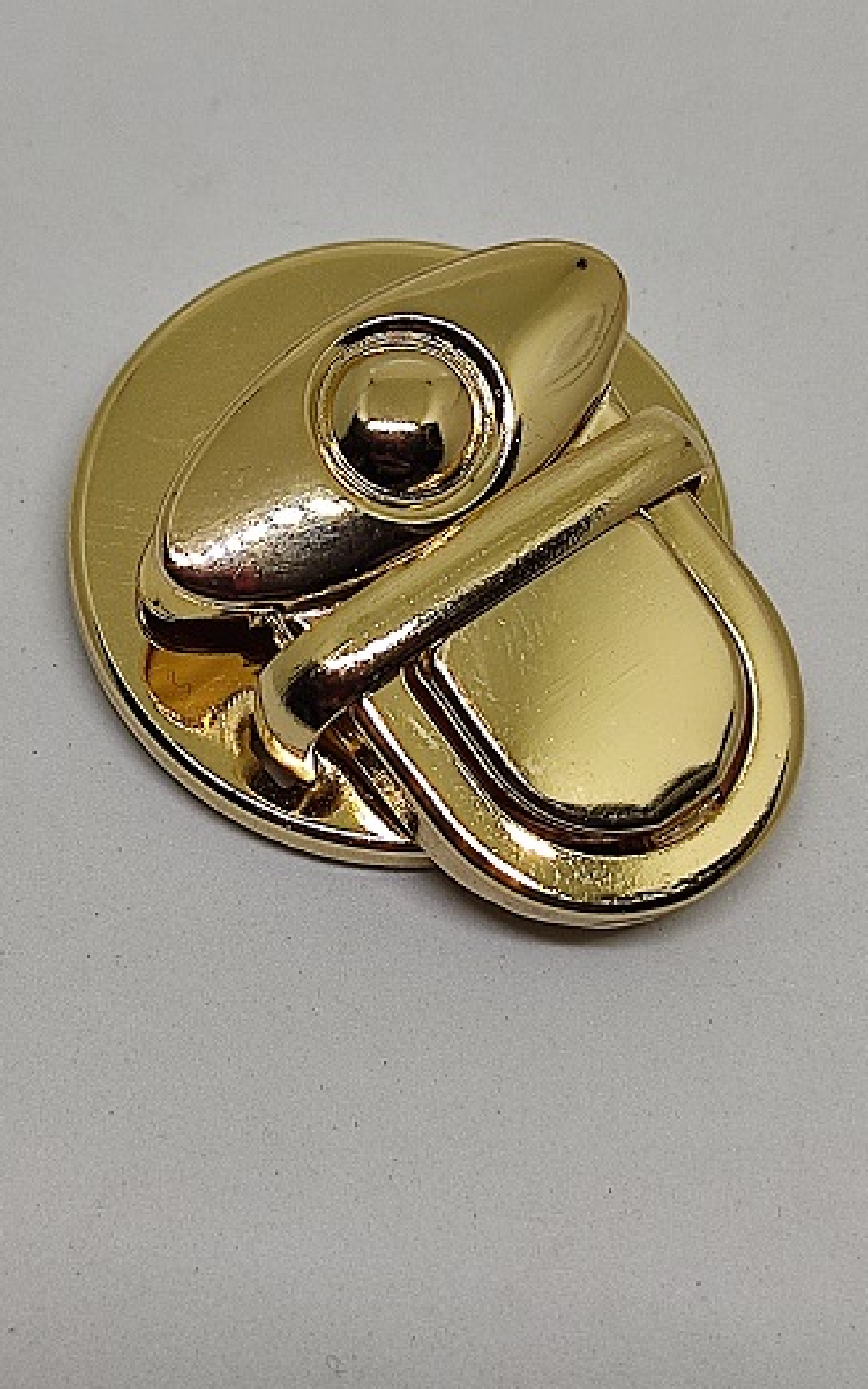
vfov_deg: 29.4
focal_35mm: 70
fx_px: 2650
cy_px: 697
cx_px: 384
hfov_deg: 18.6
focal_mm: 4.71
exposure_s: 1/100
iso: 78
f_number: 1.79
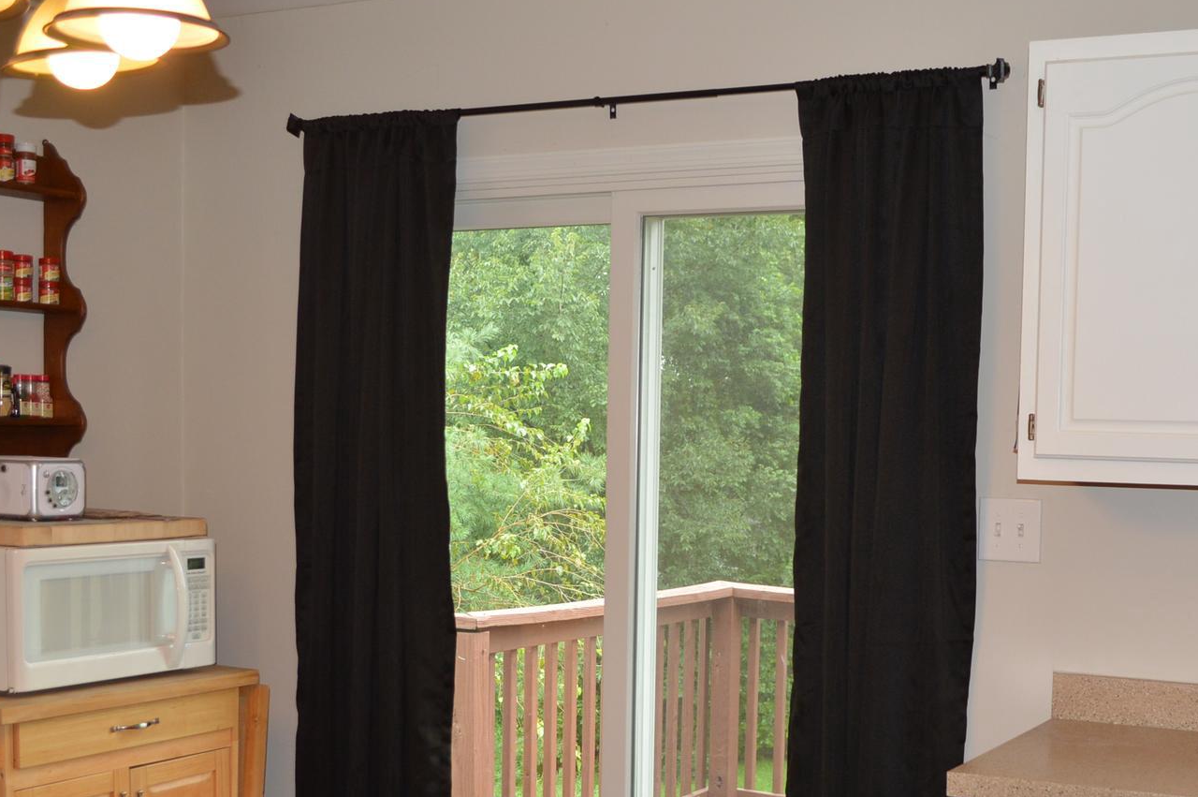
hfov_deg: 40.8
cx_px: 753
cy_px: 567
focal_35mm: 48
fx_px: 1596
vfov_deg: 27.7
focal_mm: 20
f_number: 4
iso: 400
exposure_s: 1/80
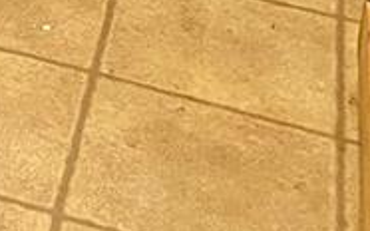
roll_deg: -0.7
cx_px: -442
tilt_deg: -13.1
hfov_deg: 11.8
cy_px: -525
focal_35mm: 152
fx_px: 1532
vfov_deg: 7.3
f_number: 1.8
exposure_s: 1/60
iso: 250
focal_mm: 4.25
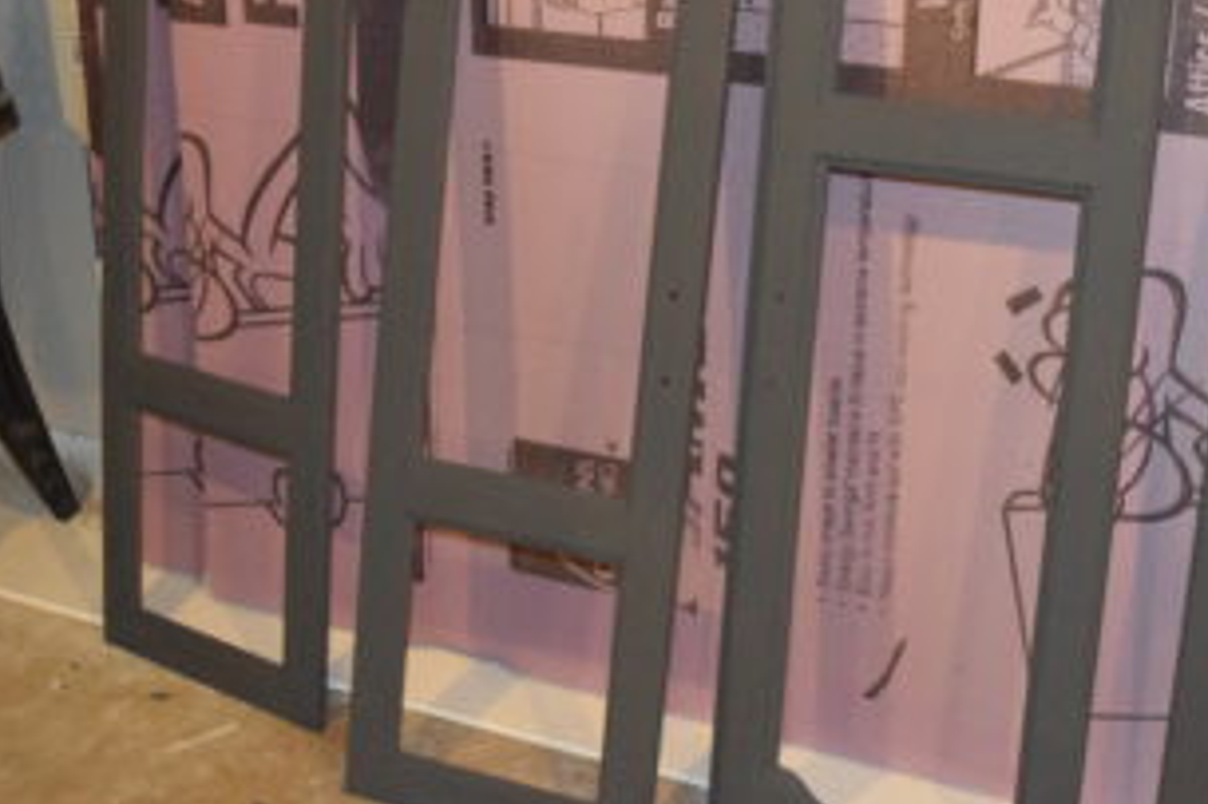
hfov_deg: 33.8
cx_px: 760
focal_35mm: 59
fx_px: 1979
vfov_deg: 23.0
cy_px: 398
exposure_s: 1/100
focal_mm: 24
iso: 6400
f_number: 4.5
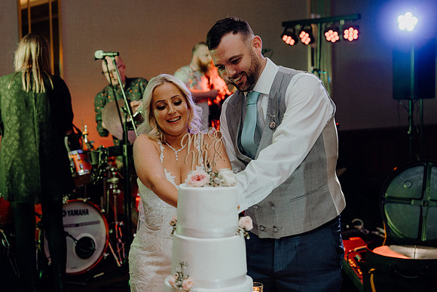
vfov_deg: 24.6
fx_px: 668
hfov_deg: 36.2
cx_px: 218
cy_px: 146
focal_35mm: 55
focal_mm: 55
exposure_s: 1/160
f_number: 3.5
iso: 2500
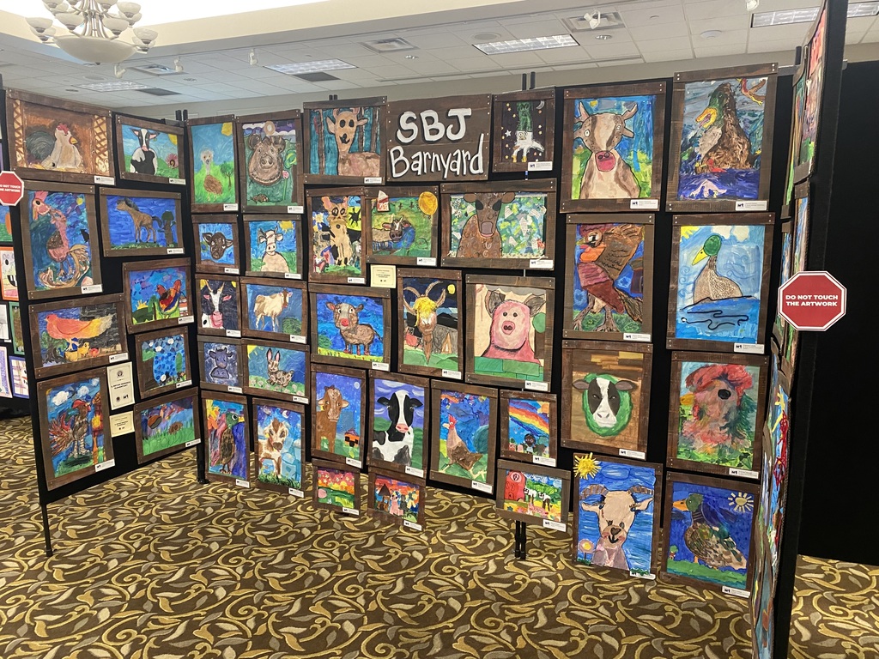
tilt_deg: -8.5
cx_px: 440
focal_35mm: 26
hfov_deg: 67.3
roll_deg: -0.6
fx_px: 660
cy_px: 330
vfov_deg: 53.1
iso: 250
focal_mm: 4.25
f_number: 1.8
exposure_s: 1/60
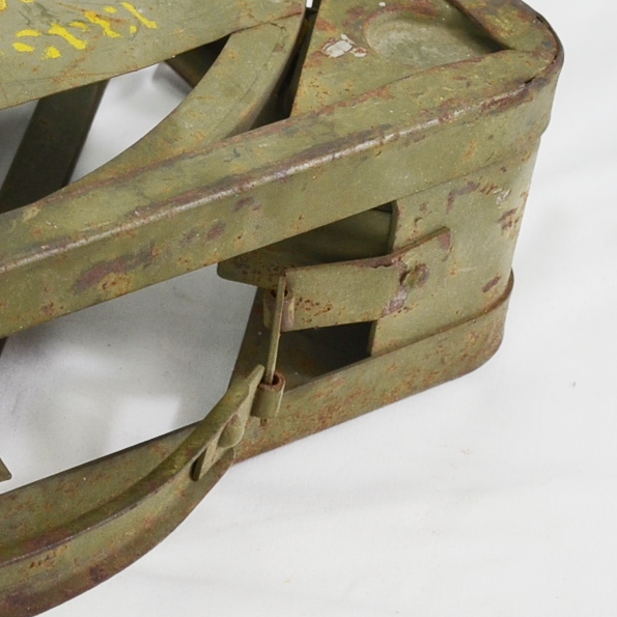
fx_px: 2763
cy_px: 138
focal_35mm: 137
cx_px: -275
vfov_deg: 12.7
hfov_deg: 12.2
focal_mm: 26
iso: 280
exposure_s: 1/125
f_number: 5.6
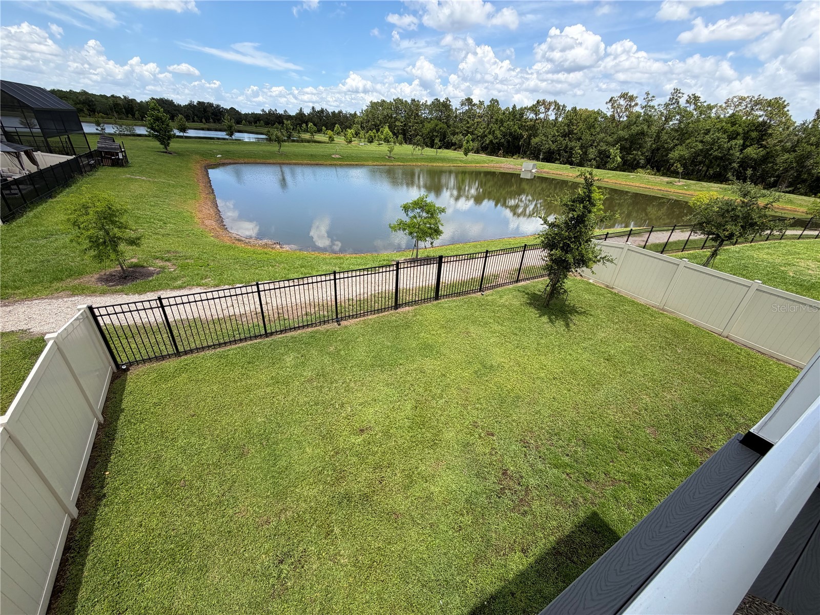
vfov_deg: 85.7
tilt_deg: -28.5
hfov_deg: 102.1
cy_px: 308
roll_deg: -3.8
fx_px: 332
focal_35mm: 14
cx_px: 410
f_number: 2.2
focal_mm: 2.22
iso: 25
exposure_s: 1/770
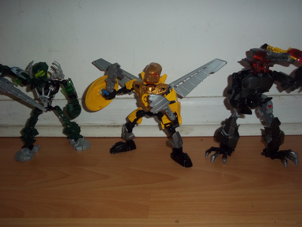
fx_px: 314
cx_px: 151
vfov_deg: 39.7
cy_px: 114
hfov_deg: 51.4
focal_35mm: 36
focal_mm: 6.5
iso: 160
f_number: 3.1
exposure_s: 1/30
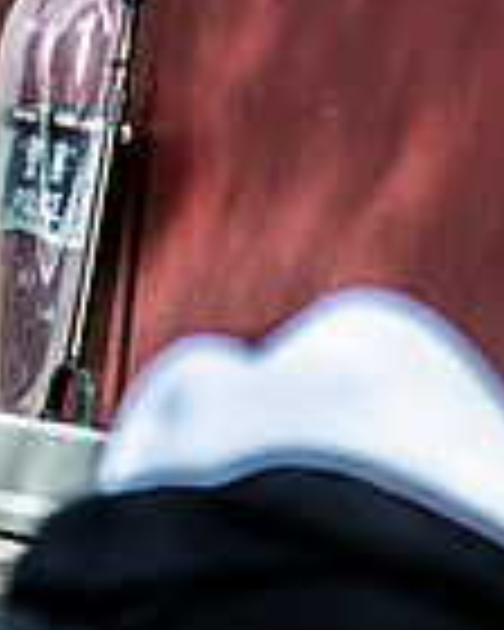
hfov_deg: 3.3
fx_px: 8689
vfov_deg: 4.1
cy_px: -124
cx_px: -302
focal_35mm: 466
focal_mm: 120
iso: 200
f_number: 4
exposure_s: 1/500
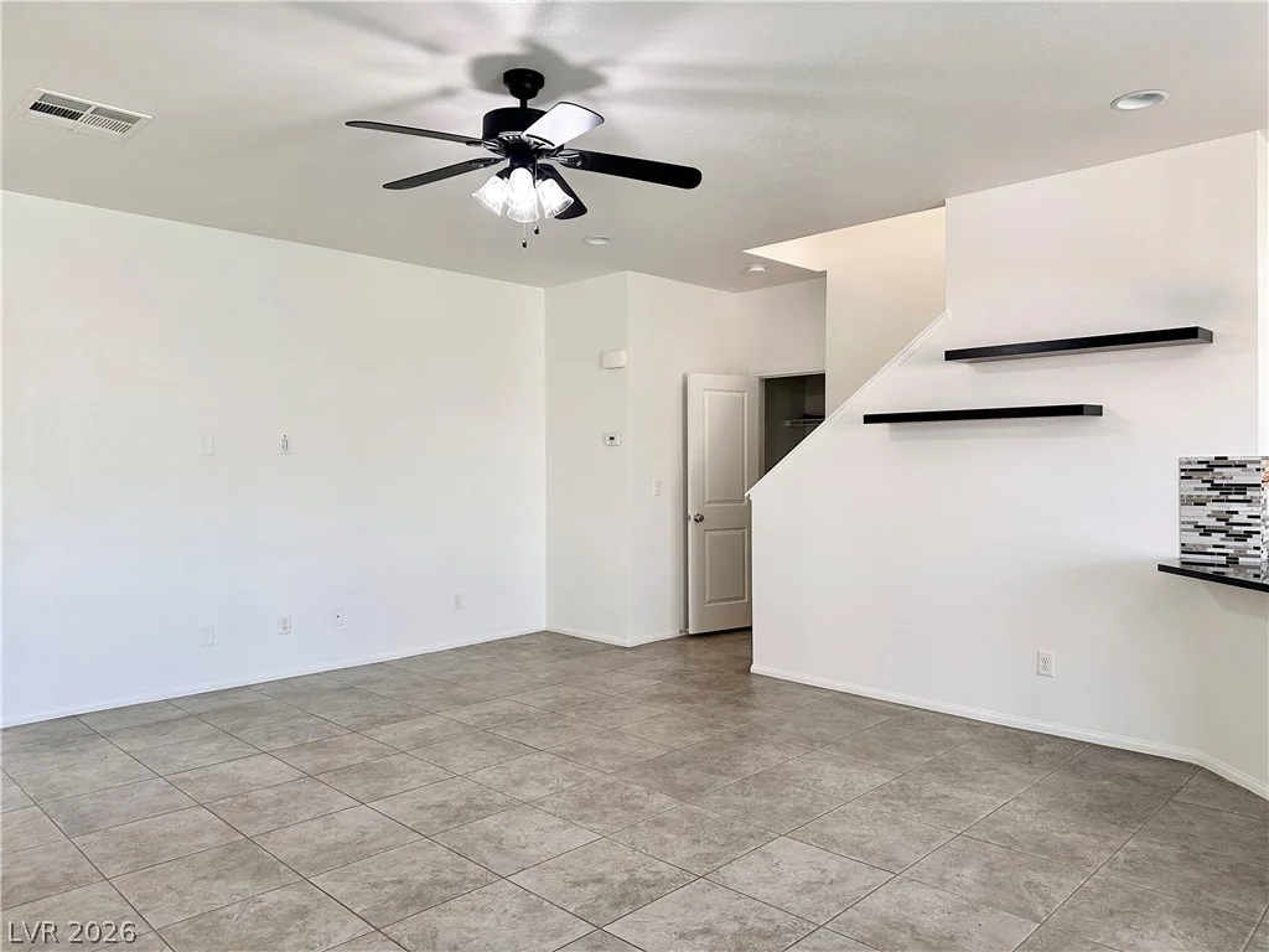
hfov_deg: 71.6
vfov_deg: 56.8
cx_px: 634
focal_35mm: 24
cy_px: 476
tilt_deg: -0.8
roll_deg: +0.0
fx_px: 880
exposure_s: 1/120
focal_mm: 6.86
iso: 200
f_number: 1.78
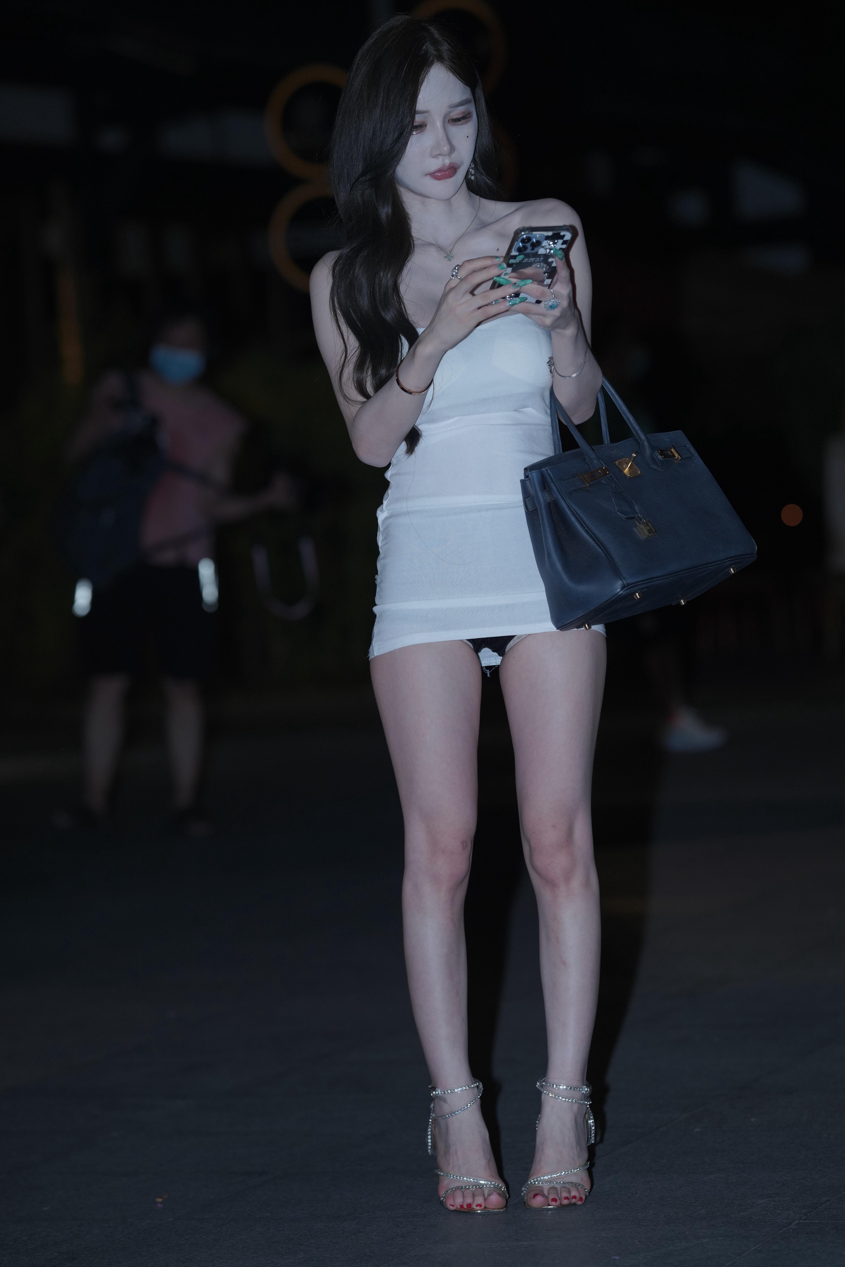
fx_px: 4753
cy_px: 634
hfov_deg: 10.2
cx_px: 422
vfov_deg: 15.2
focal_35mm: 135
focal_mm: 135
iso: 640
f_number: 3.5
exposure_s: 1/200
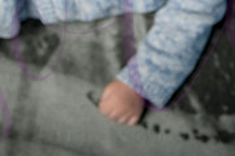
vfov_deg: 9.1
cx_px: 85
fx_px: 946
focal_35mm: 145
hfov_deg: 14.2
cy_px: -98
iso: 800
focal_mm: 44
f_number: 6.3
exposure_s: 1/200
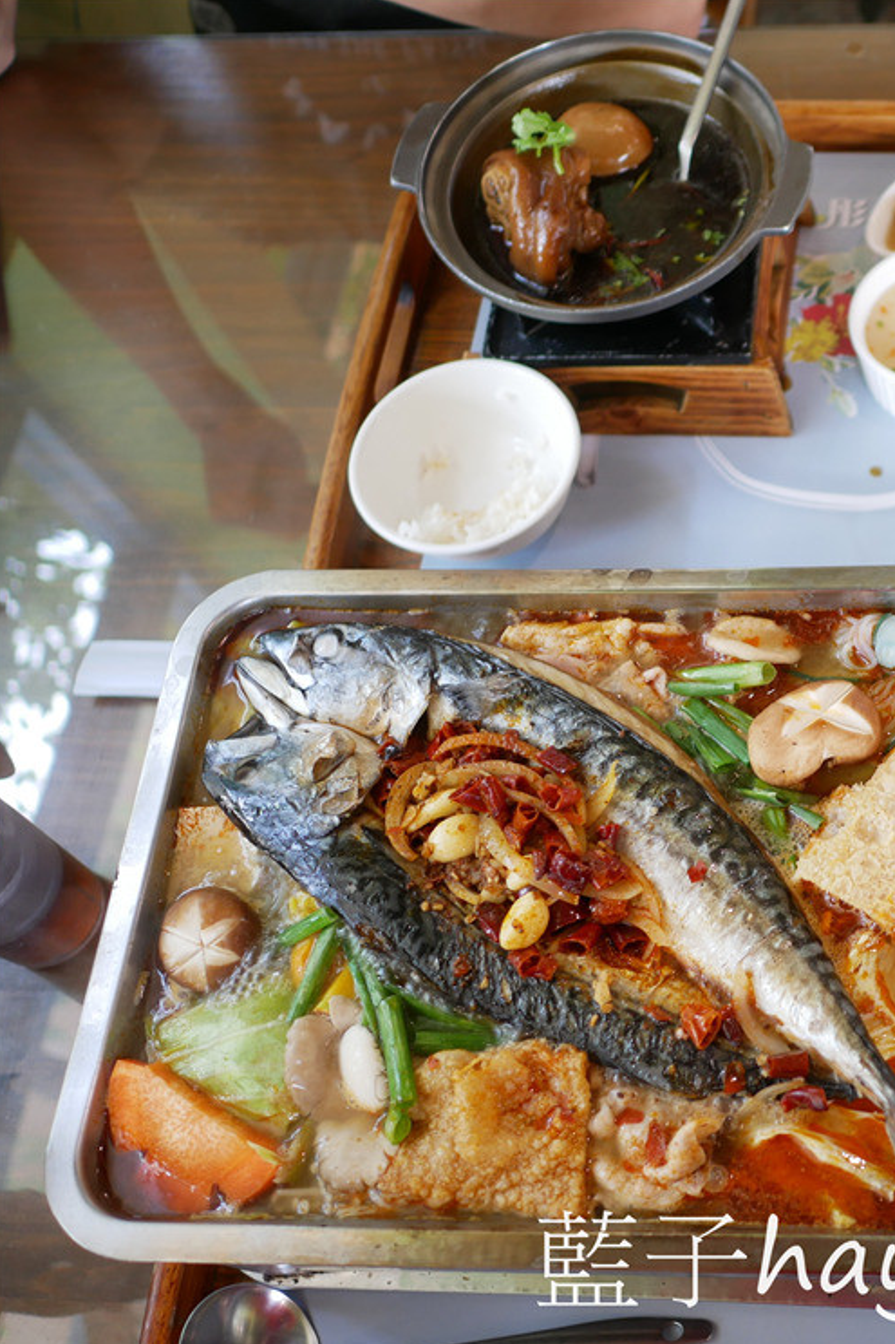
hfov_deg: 29.7
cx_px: 895
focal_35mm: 42
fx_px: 1567
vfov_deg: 46.4
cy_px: 673
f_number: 1.7
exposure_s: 1/100
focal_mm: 15
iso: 200
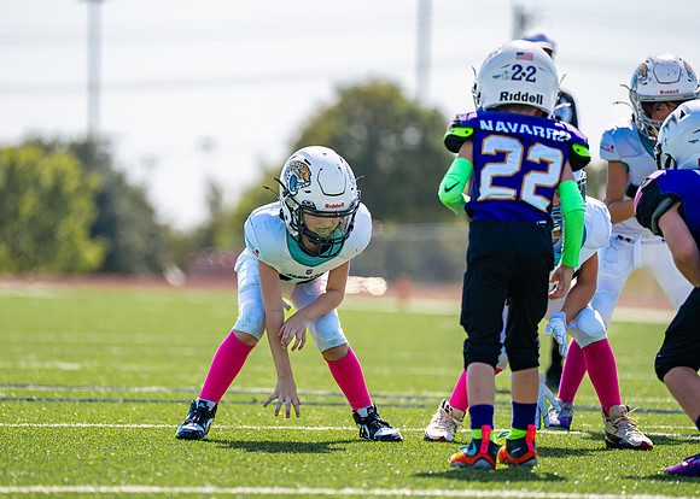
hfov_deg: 8.4
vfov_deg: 6.0
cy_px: 264
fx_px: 4771
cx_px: 281
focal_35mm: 240
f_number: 2.8
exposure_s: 1/1600
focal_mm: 200
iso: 100
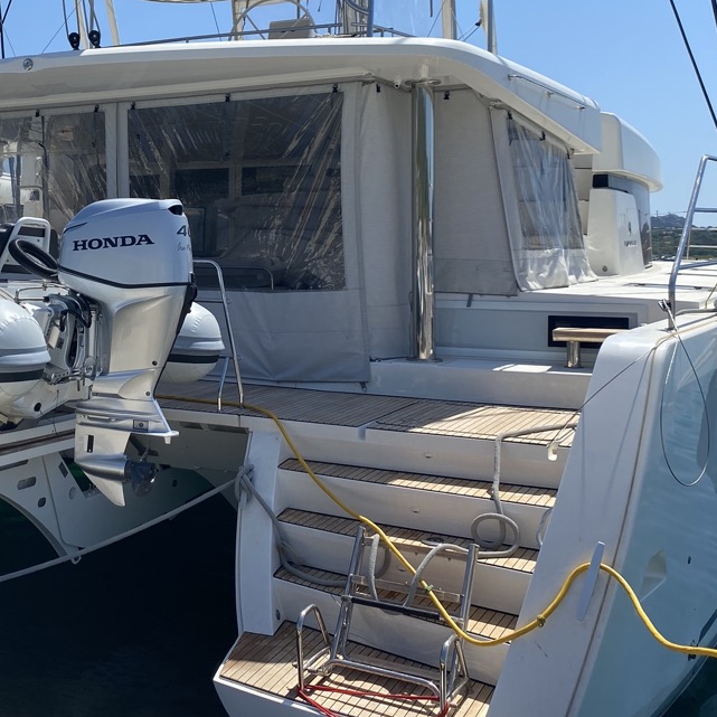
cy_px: 234
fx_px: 1008
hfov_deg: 37.7
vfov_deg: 38.7
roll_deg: -0.5
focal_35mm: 43
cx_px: 143
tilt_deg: +2.7
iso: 32
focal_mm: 4.25
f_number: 1.8
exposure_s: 1/3610
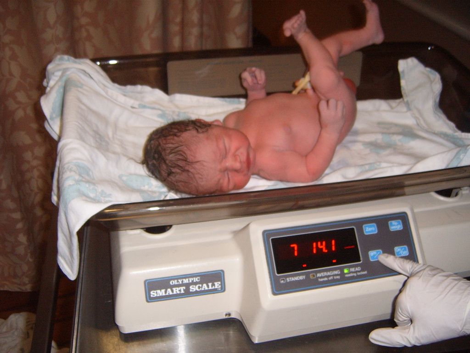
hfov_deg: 50.1
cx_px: 235
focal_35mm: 37
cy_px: 176
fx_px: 502
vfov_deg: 38.7
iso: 141
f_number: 2.9
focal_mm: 6.2
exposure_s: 1/30
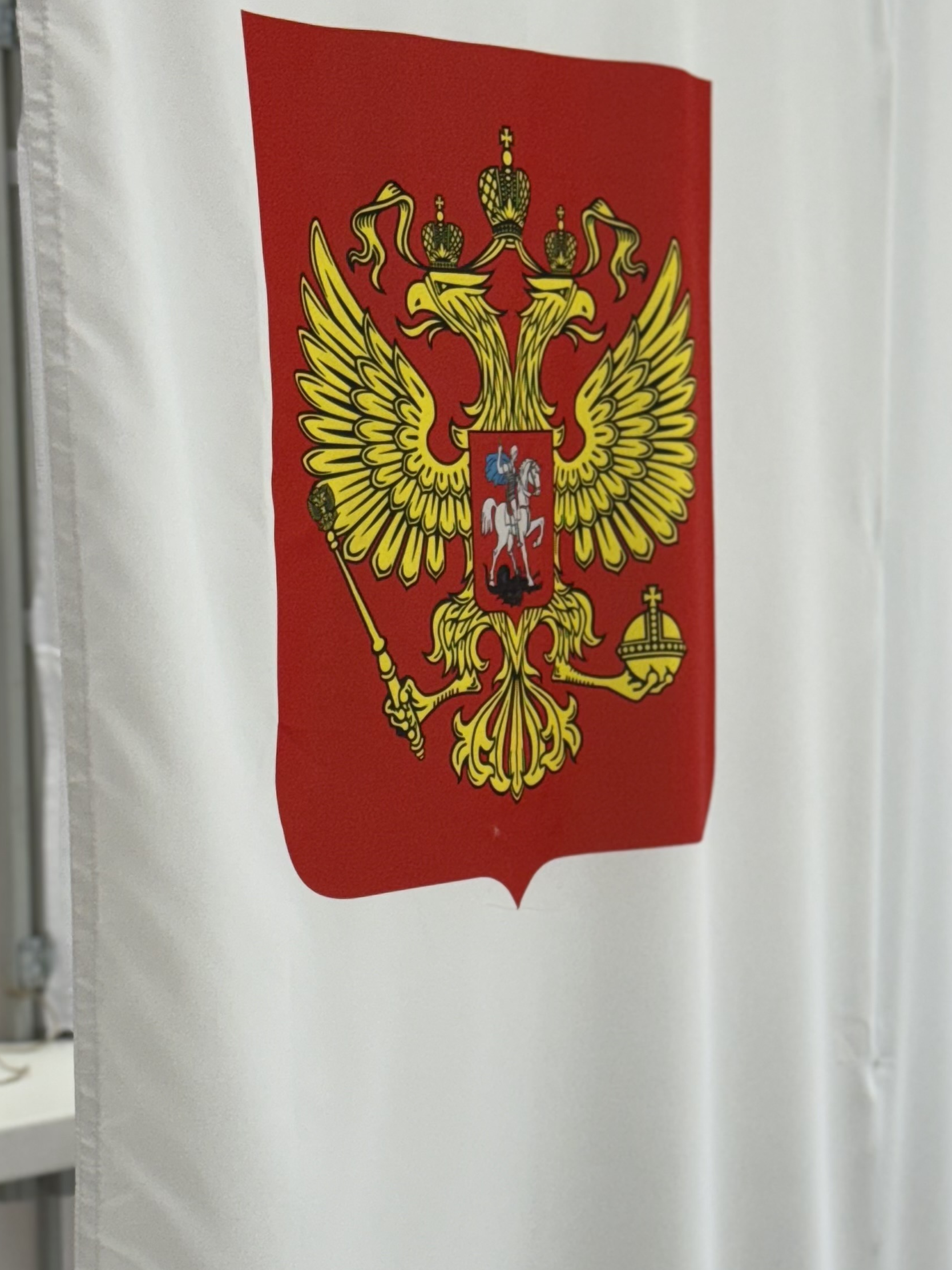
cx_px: 577
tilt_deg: -7.4
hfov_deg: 17.0
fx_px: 3191
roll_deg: +0.1
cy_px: 939
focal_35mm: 87
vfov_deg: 22.3
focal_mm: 6.76
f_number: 1.78
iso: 80
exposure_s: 1/100
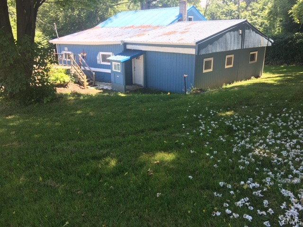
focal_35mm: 29
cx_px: 152
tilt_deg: -16.4
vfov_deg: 48.2
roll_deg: +1.3
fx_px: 254
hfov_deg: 61.7
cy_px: 114
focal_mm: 4.15
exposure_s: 1/176
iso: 25
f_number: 2.2
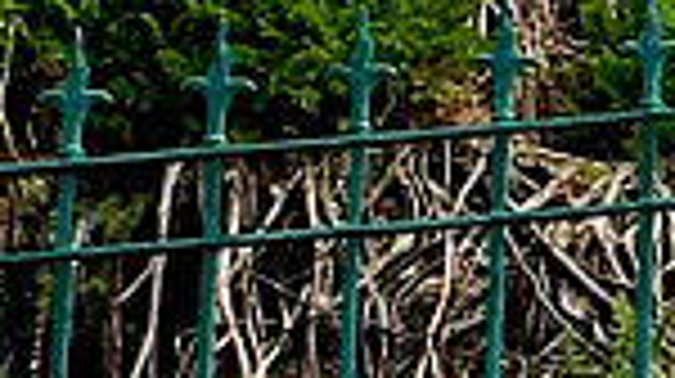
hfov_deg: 6.3
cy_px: 22
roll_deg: -0.1
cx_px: 1107
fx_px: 6025
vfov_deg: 3.6
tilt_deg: +10.9
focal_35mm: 337
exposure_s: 1/962
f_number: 2.2
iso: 25
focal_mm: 4.15
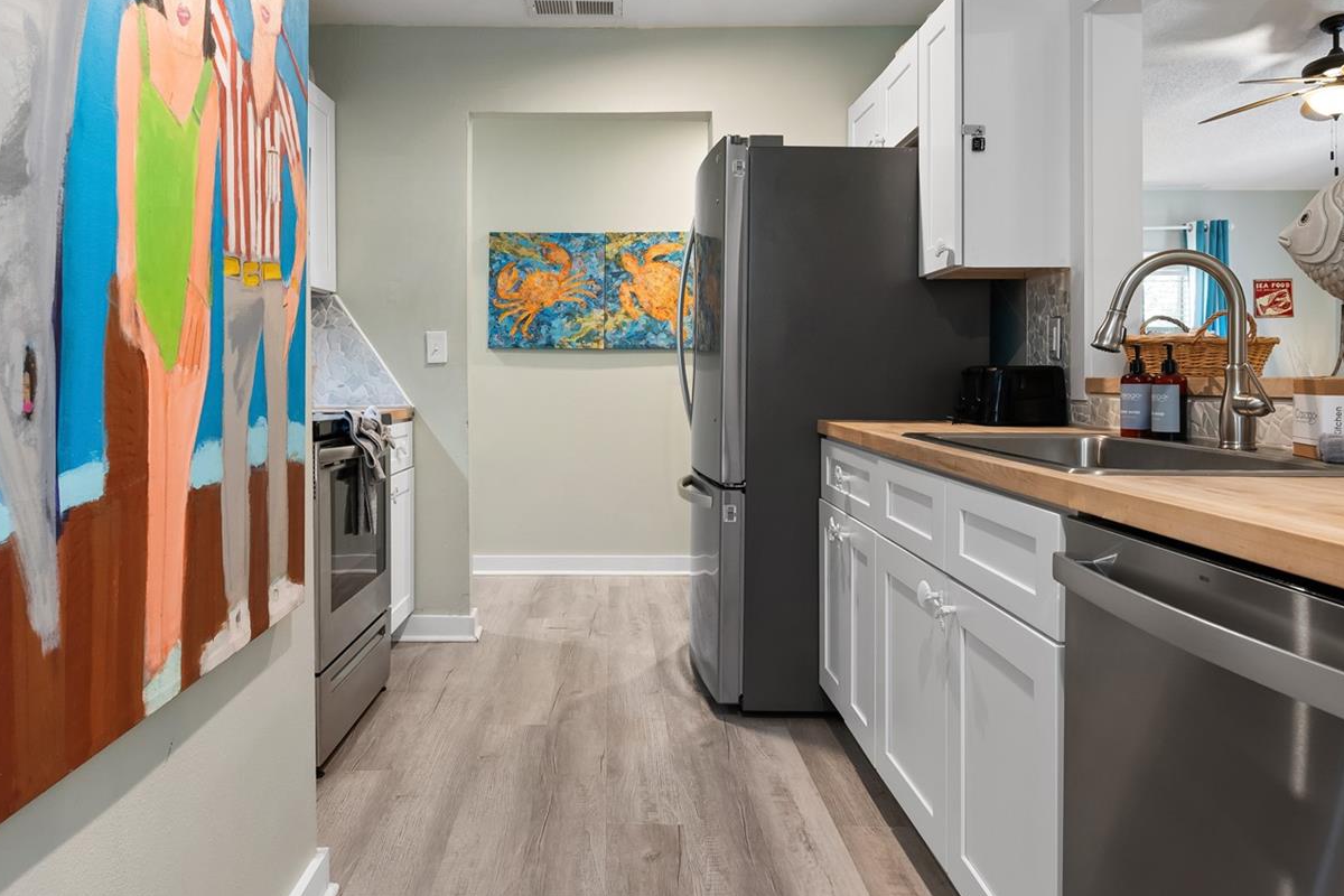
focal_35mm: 25
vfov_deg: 51.7
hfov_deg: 72.0
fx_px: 921
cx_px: 594
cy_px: 375
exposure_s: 1/6
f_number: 8
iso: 500
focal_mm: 18.5
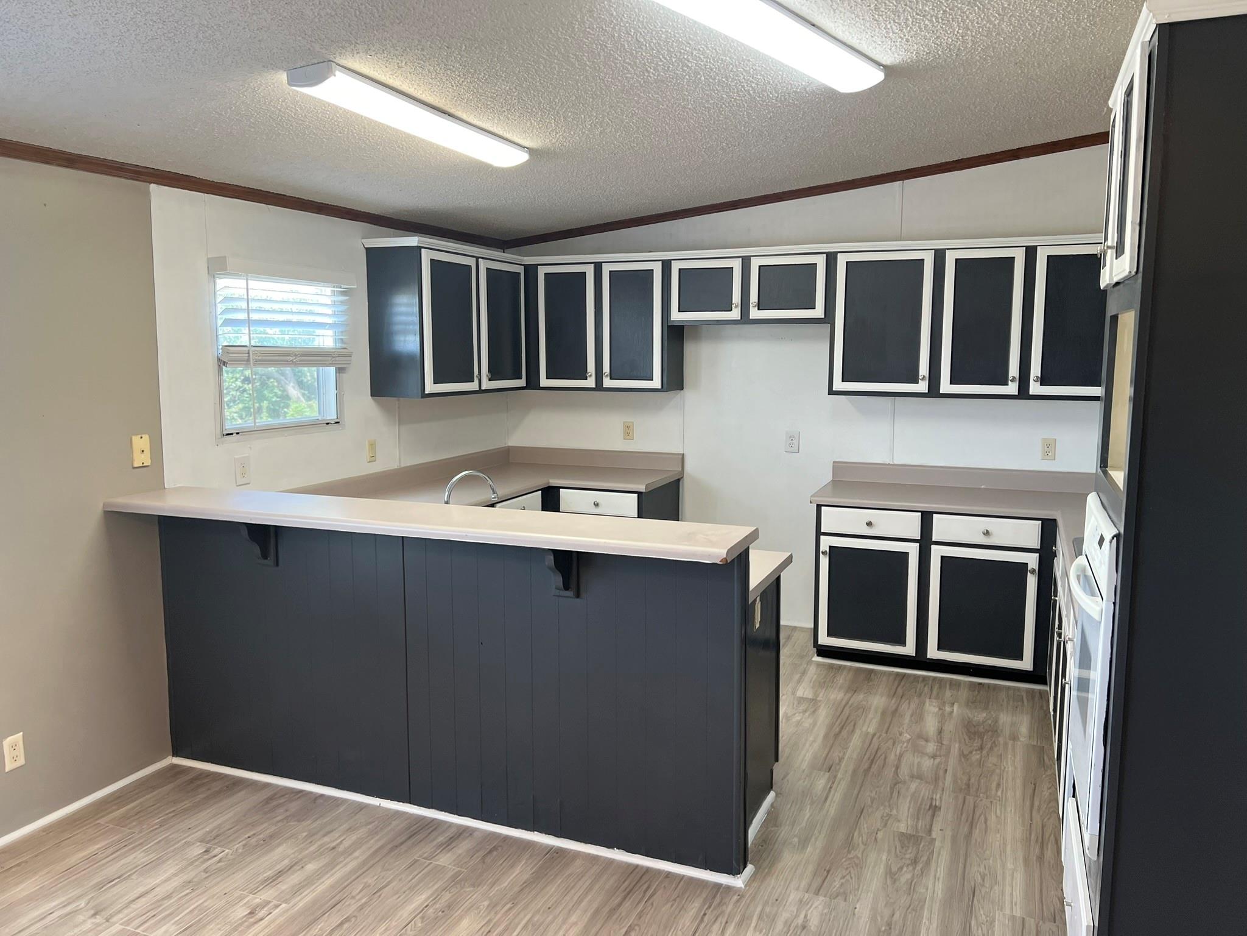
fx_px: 937
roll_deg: +0.0
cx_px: 624
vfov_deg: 53.1
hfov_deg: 67.3
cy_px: 468
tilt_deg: -7.1
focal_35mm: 26
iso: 100
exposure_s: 1/120
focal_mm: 5.7
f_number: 1.5
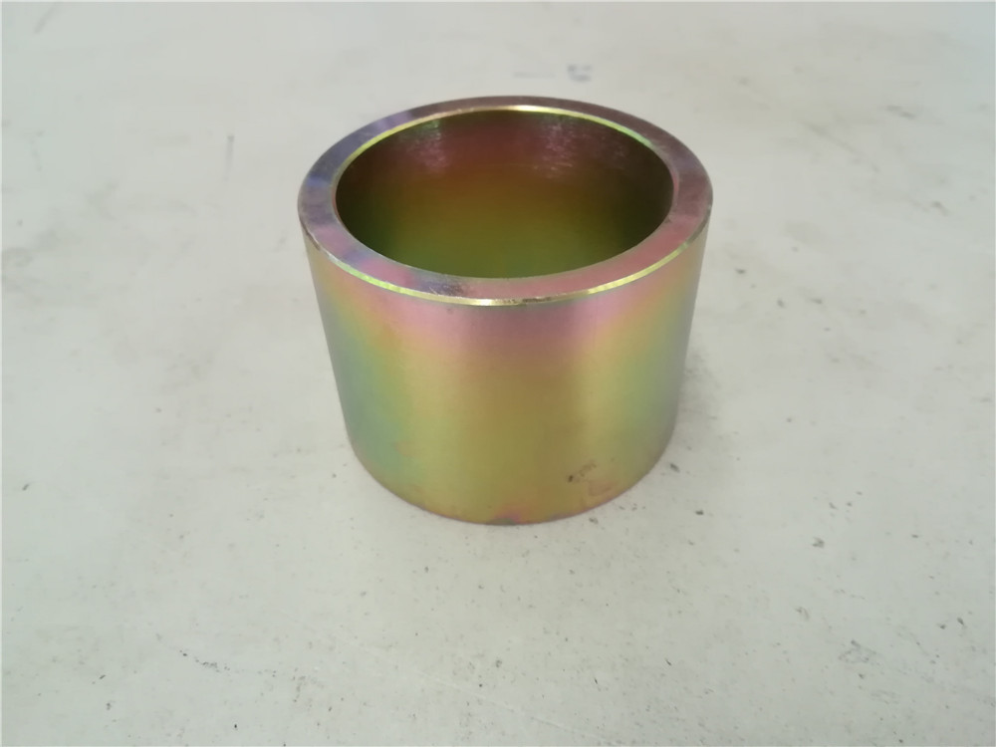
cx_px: 498
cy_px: 374
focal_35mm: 26
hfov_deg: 67.3
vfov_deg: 53.1
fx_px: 748
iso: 320
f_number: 2.2
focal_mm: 3.83
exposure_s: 1/30
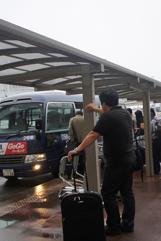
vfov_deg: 44.7
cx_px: 146
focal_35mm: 44
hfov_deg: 29.4
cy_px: 122
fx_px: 293
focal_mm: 19
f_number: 4
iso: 400
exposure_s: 1/160
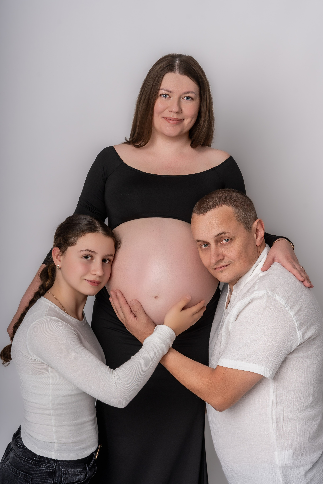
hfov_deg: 20.6
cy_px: 242
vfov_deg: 30.5
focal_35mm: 66
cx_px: 162
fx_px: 888
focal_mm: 66
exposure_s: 1/160
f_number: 8
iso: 100
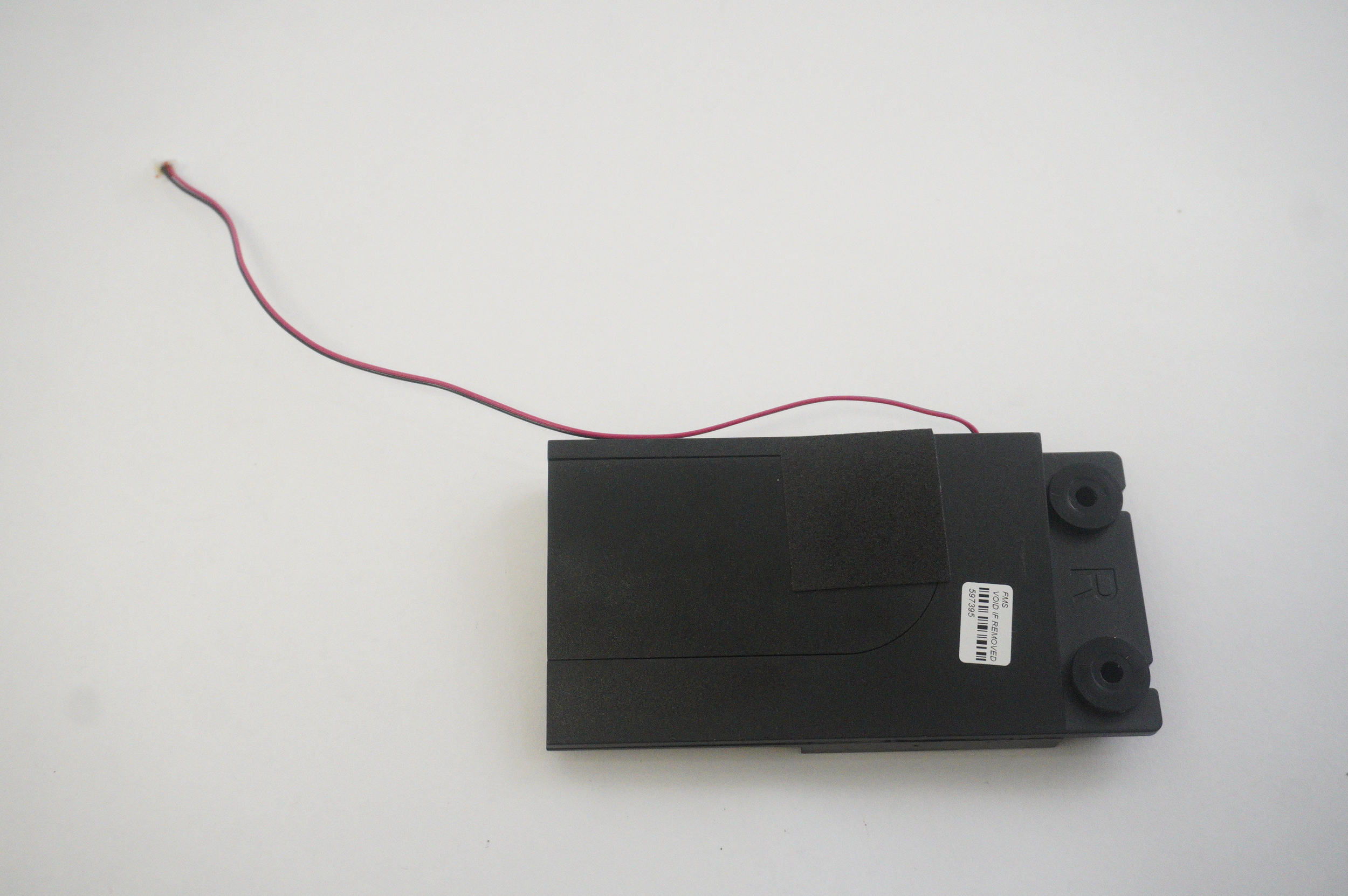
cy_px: 448
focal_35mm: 40
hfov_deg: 48.0
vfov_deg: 33.0
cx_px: 674
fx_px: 1515
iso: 4000
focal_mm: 27
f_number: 5.6
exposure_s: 1/320
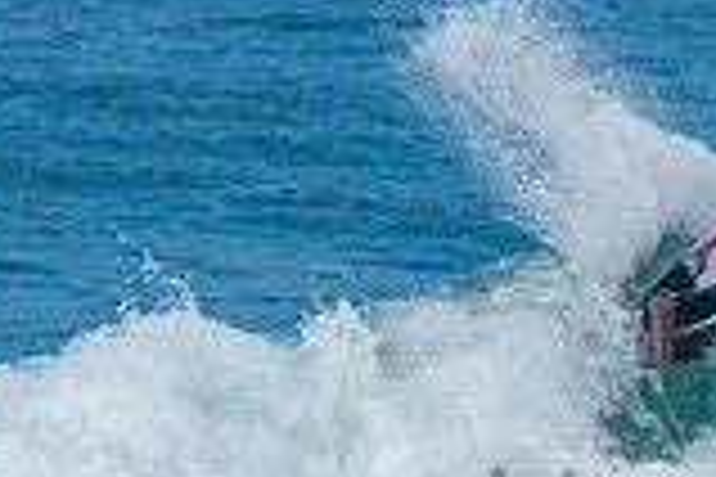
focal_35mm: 2188
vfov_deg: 0.6
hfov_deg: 0.9
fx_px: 43513
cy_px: 497
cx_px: 955
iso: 200
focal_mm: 400
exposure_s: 1/1250
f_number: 5.6
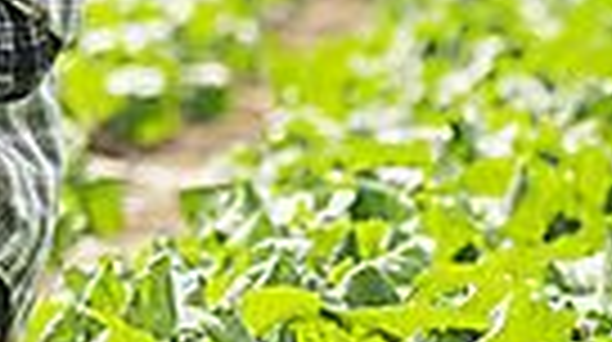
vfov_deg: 1.6
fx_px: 12006
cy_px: -220
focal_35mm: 741
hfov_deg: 2.9
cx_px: -126
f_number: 4
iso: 200
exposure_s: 1/1000
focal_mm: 160
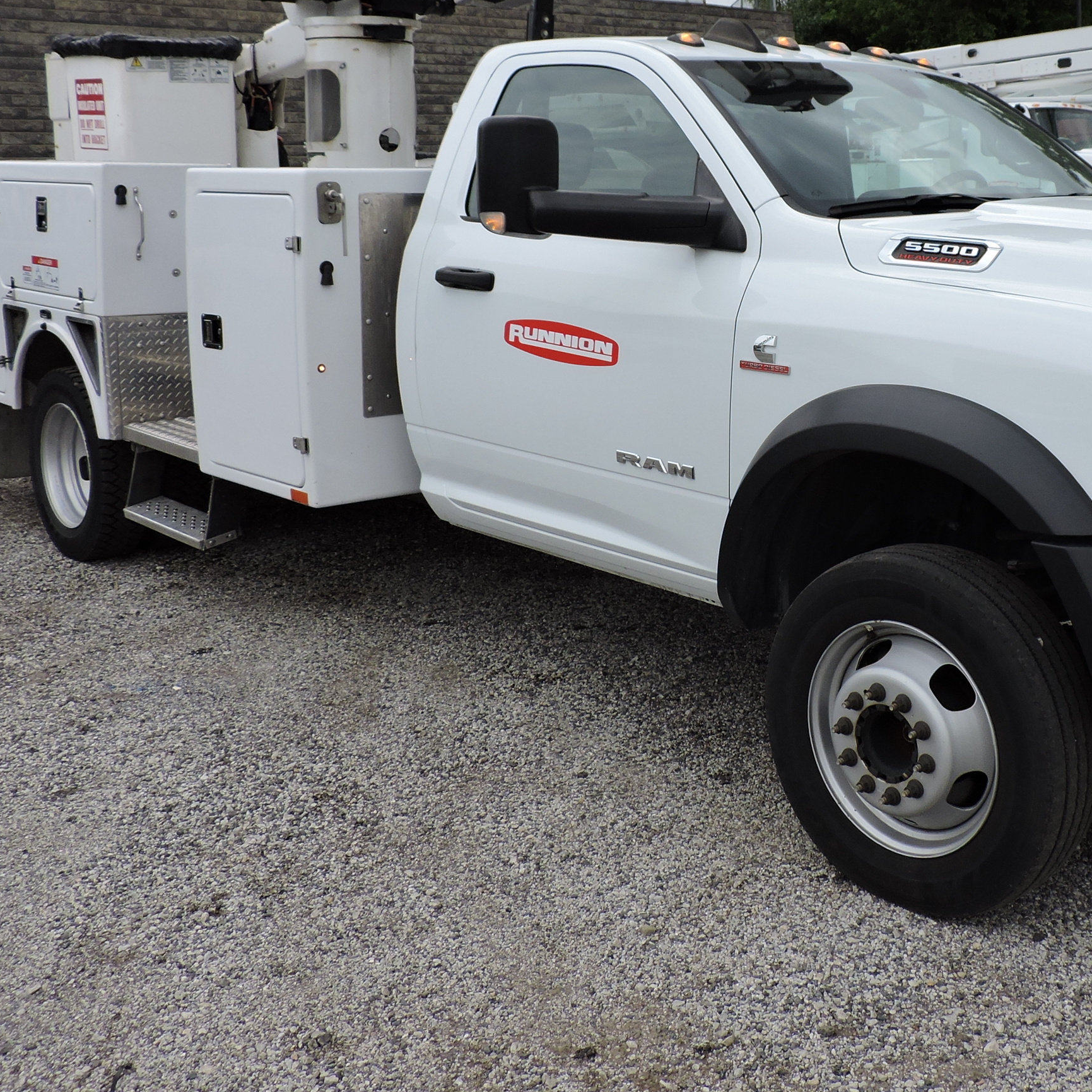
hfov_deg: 41.1
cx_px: 769
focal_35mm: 40
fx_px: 1428
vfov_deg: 41.3
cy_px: 366
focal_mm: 4.3
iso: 100
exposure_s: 1/640
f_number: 3
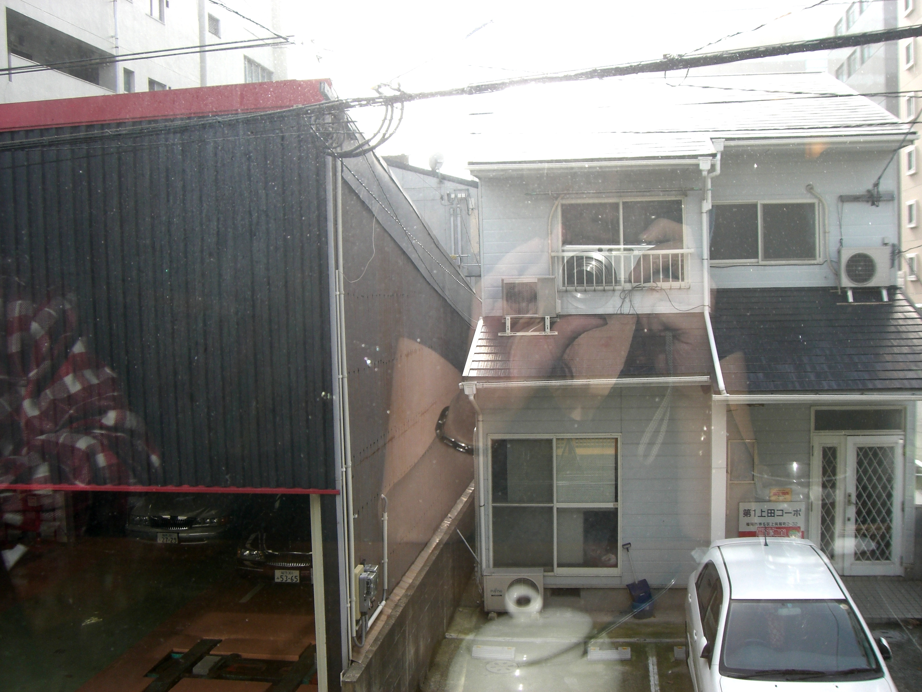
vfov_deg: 37.7
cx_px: 461
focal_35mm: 38
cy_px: 346
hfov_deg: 49.0
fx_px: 1012
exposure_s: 1/125
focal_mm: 6.2
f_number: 4.3
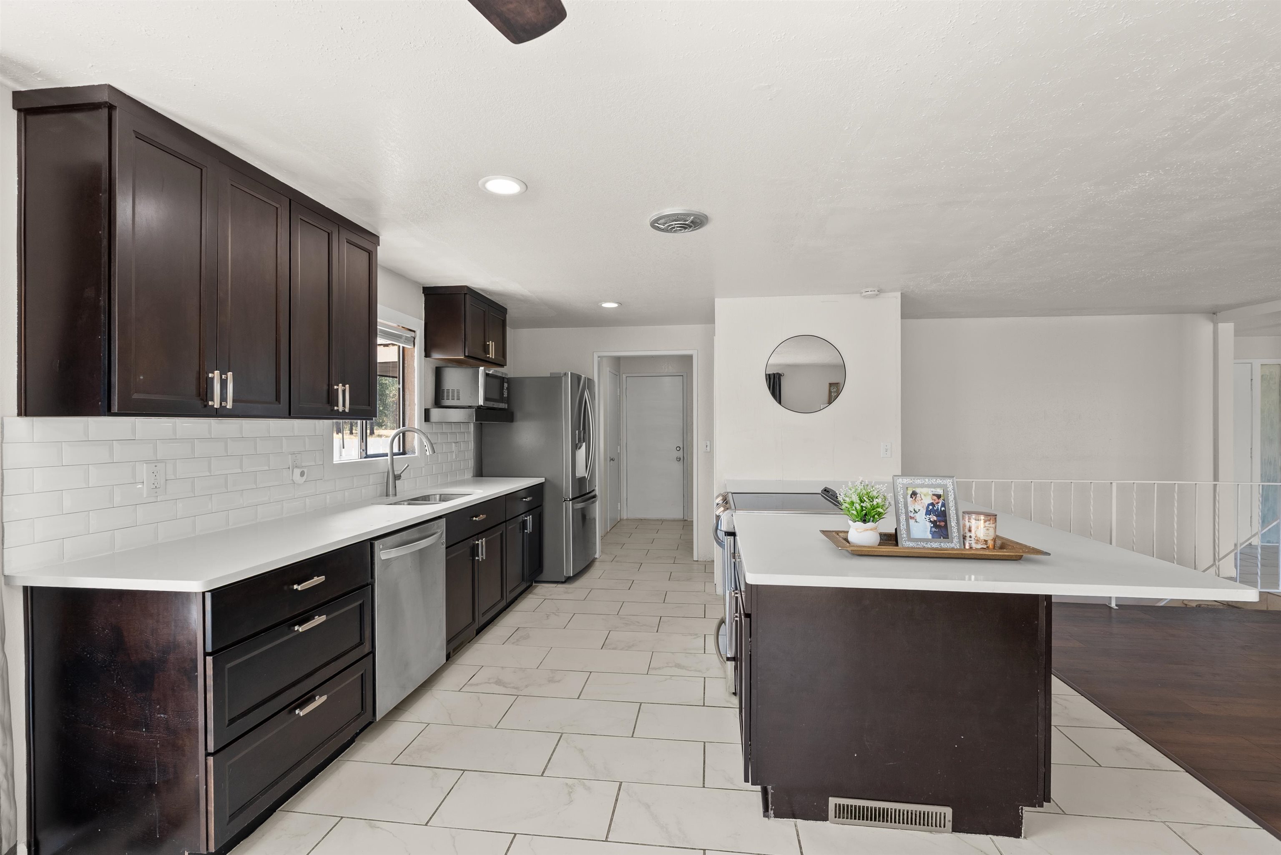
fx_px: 570
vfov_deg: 73.8
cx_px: 640
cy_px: 428
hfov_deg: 96.7
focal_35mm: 16
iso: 400
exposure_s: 1/8
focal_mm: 16
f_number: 8
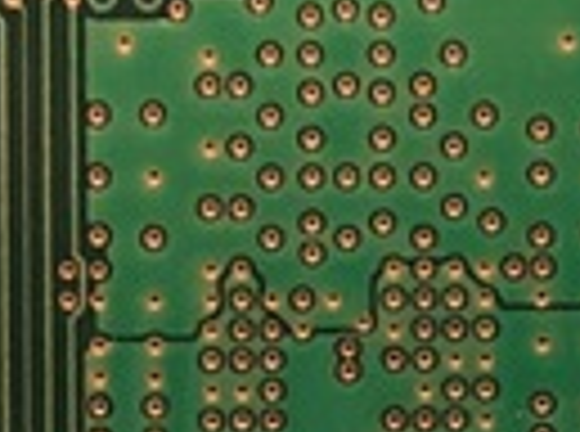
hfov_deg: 8.8
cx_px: -18
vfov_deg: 5.9
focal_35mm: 223
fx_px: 3726
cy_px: -1094
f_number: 1.8
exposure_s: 1/17
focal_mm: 3.99
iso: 50
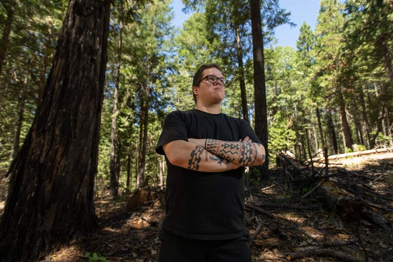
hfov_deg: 86.9
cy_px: 131
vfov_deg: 64.6
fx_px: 207
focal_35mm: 19
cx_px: 196
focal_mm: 19
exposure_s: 1/250
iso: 200
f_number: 4
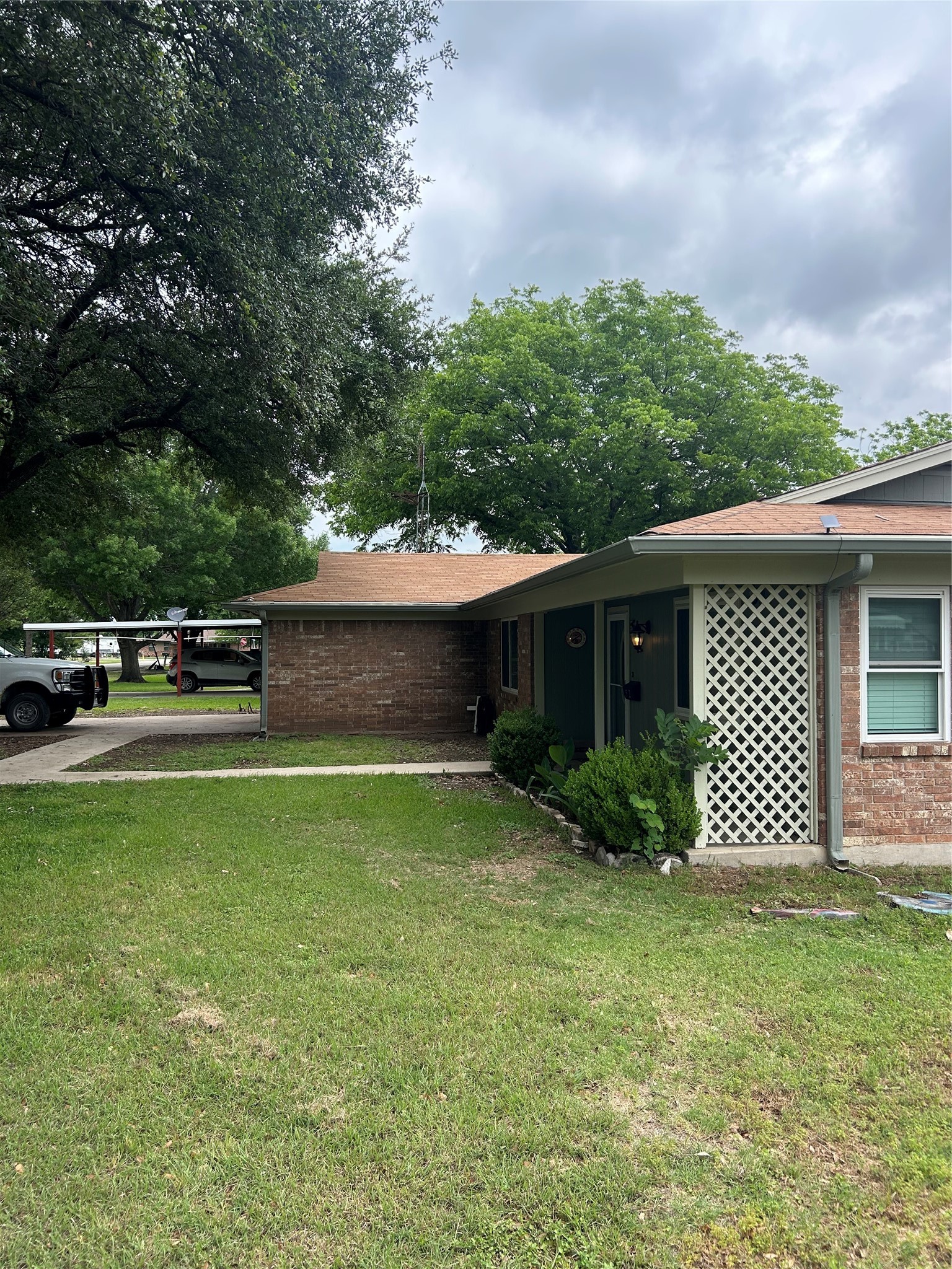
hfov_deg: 53.1
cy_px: 634
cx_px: 476
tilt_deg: +2.1
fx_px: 953
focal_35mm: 26
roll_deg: -1.5
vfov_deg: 67.3
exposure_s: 1/1575
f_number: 1.5
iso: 50
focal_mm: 5.7
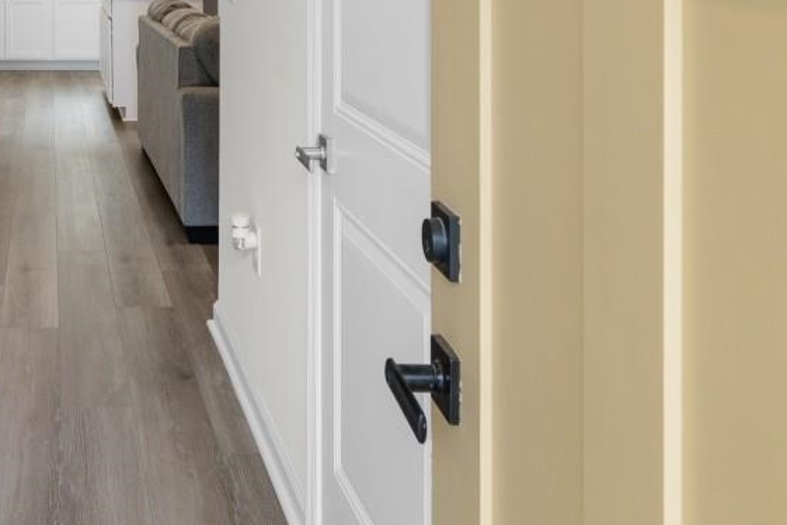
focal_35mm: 52
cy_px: -93
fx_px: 1137
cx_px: 39
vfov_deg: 23.8
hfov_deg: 35.3
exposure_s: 1/25
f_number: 4.8
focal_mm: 12
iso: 100
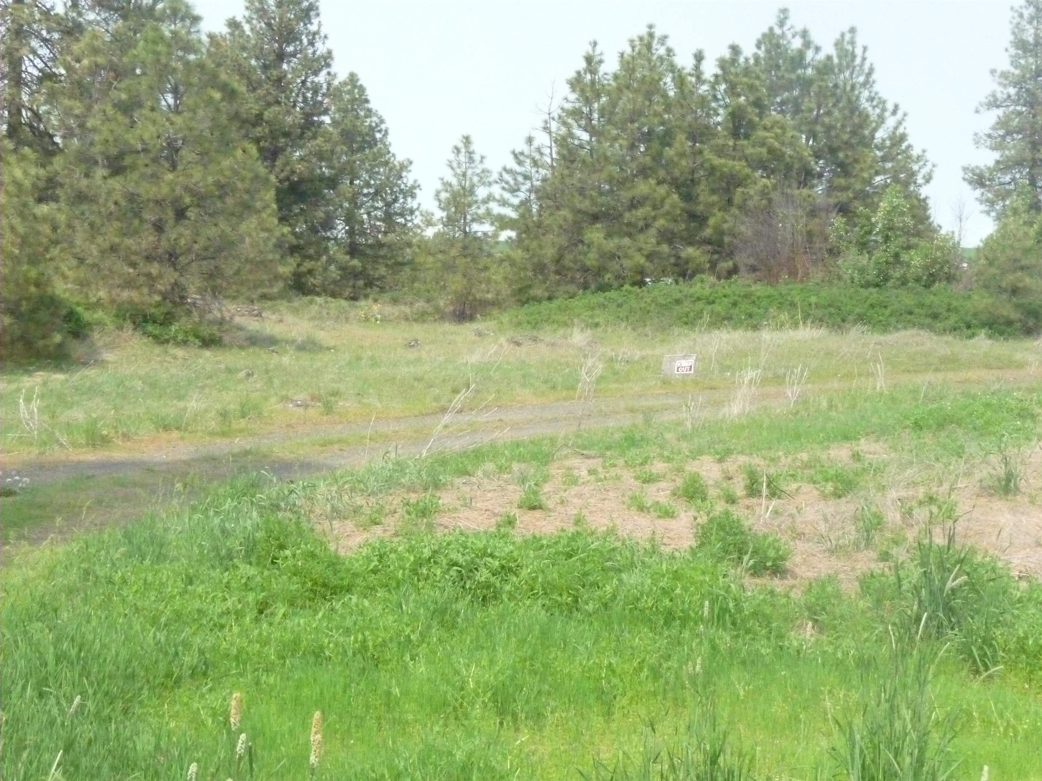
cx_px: 521
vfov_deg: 23.7
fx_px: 1866
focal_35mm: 62
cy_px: 390
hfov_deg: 31.2
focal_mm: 10.5
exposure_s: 1/1300
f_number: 10
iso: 1600
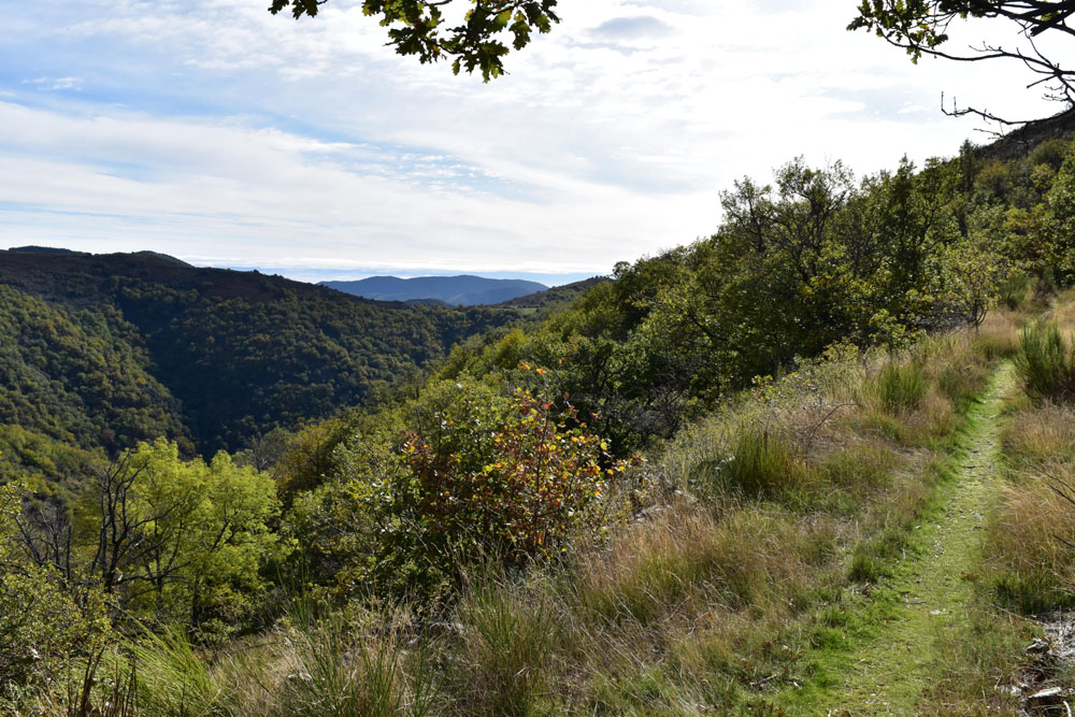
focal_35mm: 30
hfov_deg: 61.9
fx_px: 896
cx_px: 538
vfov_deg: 43.6
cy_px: 358
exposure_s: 1/500
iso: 400
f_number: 14
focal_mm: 20
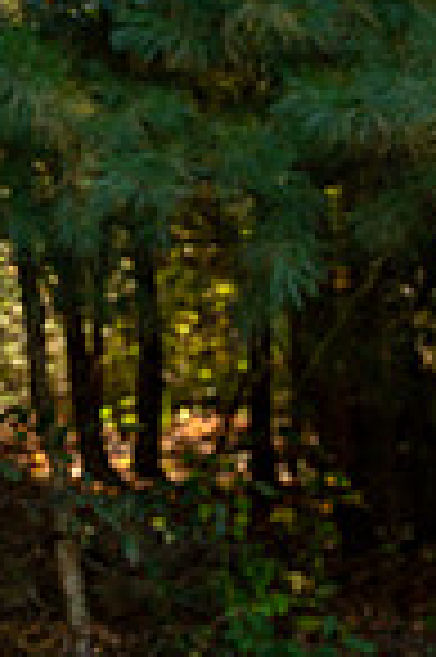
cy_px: 441
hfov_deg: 9.5
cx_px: -124
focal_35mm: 142
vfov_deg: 14.4
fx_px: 2586
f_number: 4.5
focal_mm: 46
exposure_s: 1/200
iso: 560
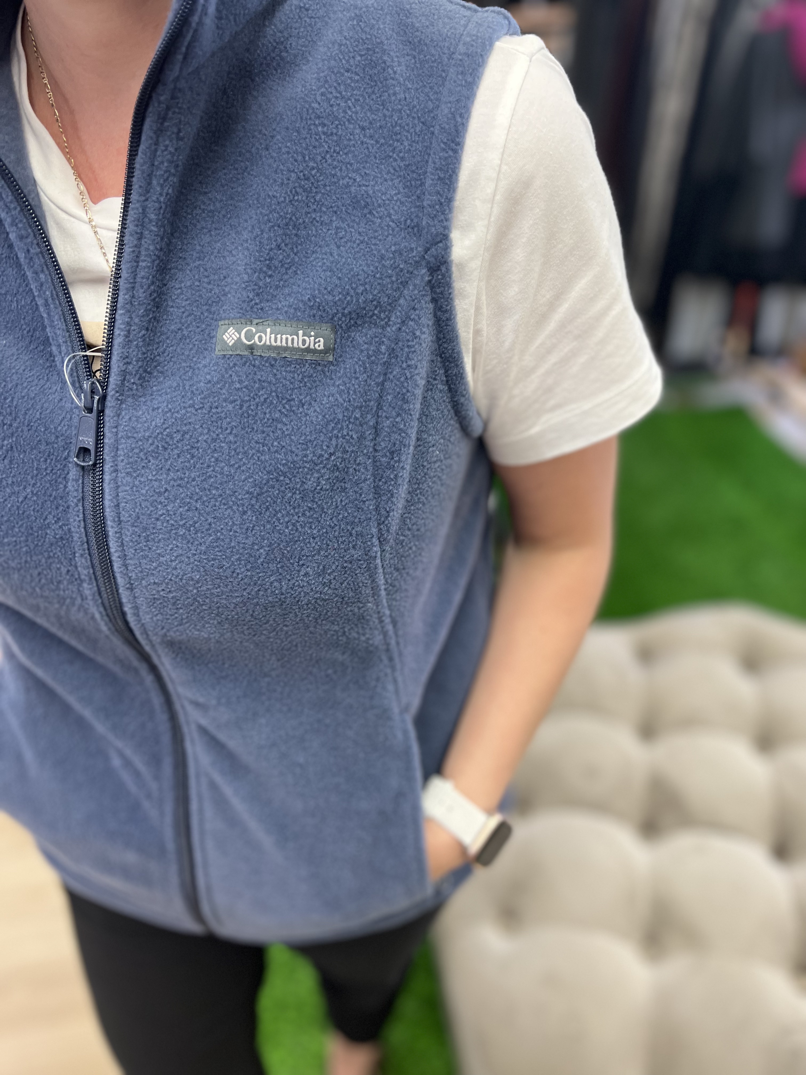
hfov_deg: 53.1
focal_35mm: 26
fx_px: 807
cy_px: 538
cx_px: 403
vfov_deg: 67.3
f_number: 1.5
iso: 100
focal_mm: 5.7
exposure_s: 1/120
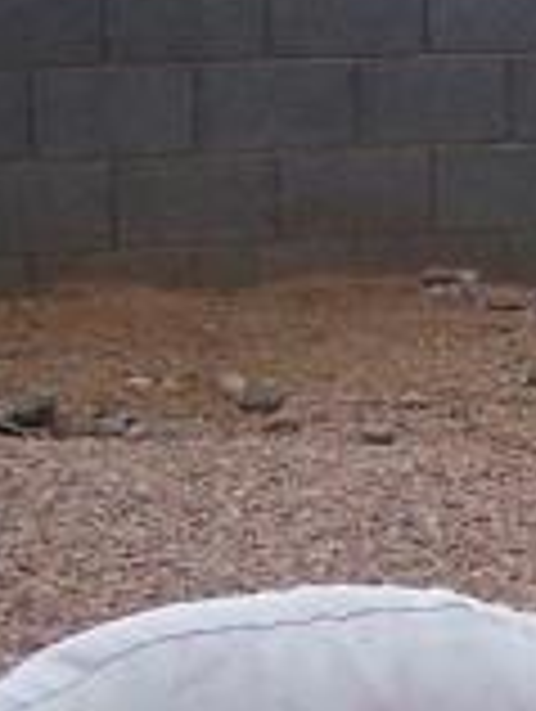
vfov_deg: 8.0
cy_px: 504
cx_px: 1716
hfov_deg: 5.6
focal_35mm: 246
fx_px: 5065
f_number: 2.8
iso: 80
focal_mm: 6.3
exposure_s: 1/750
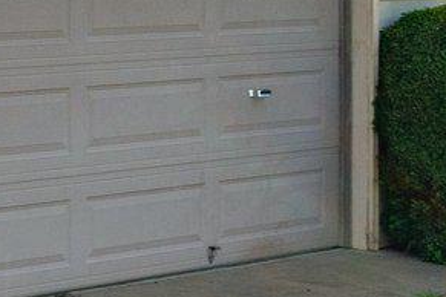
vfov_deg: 7.9
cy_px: -191
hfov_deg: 10.5
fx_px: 2094
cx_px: -630
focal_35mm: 169
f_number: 8
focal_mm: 24
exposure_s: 1/800
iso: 400
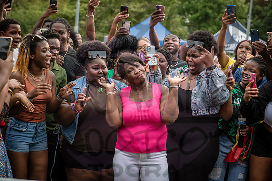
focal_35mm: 70
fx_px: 529
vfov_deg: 19.5
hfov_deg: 28.8
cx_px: 136
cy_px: 90
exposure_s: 1/800
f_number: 3.5
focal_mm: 70
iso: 1000
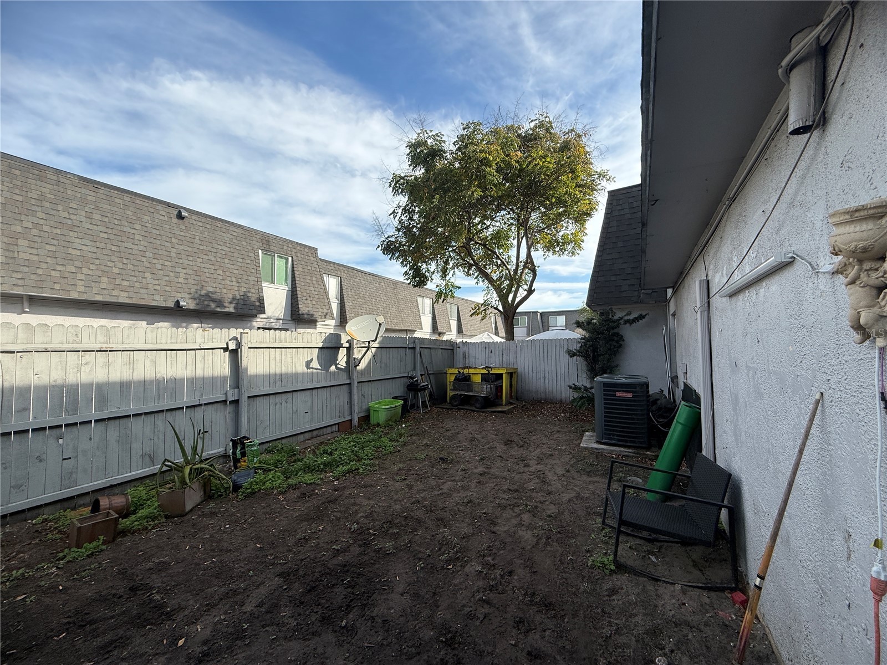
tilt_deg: +3.9
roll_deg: +0.3
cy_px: 332
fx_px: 359
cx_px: 444
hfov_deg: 102.1
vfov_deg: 85.7
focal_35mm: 14
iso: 50
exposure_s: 1/1033
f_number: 2.2
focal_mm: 2.22
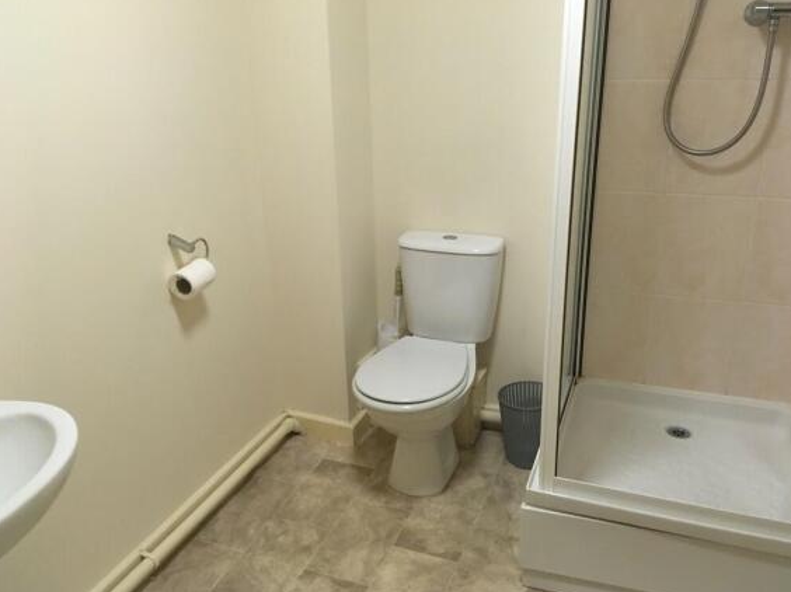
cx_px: 402
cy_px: 298
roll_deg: +0.7
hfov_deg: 60.0
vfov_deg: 46.7
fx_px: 685
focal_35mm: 30
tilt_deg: -22.3
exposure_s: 1/33
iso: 200
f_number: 2.2
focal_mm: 4.15
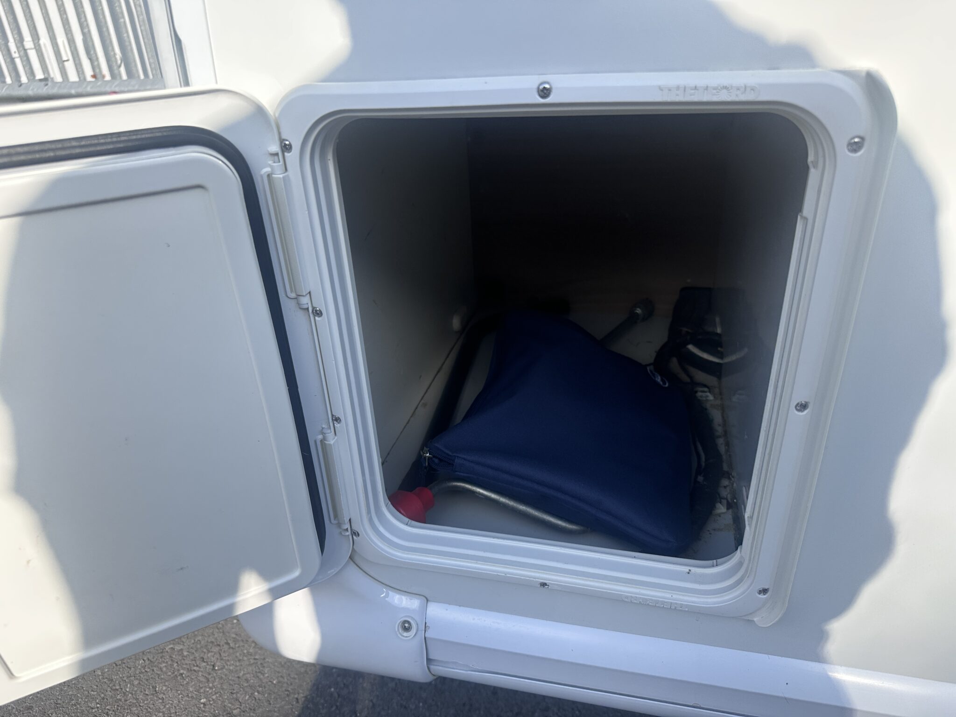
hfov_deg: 71.6
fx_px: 663
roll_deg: +2.9
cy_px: 358
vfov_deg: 56.8
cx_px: 478
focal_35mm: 24
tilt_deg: -29.5
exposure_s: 1/2660
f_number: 1.78
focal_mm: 6.86
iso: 80
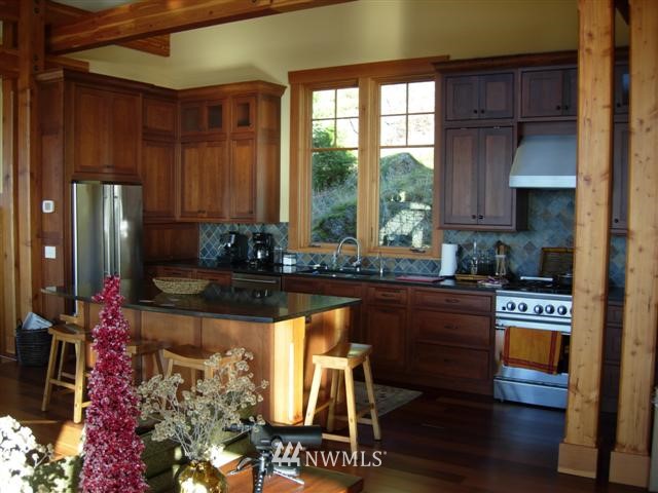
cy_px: 246
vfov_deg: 39.7
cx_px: 329
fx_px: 684
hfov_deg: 51.4
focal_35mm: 36
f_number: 2.7
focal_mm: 7.5
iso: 50
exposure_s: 1/55.3
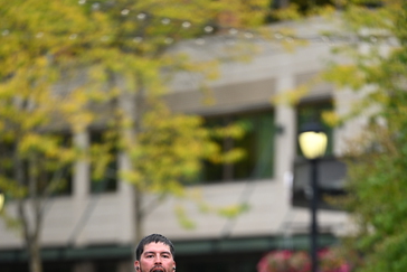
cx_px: 203
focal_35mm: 302
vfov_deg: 4.5
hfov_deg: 6.8
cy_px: 304
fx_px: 3415
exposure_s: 1/2000
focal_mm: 200
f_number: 2.8
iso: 640
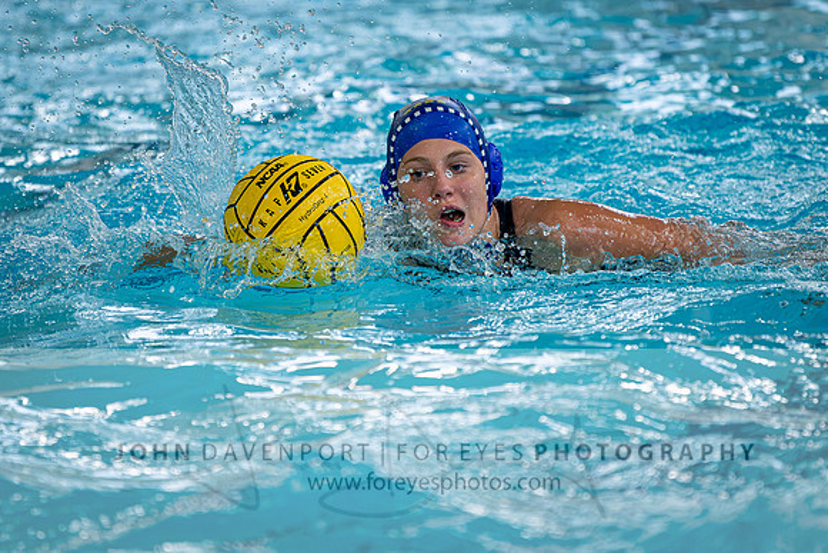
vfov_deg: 3.8
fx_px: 8252
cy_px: 228
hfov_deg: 5.7
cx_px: 451
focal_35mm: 359
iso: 3200
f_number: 2.8
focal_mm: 200
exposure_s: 1/1000
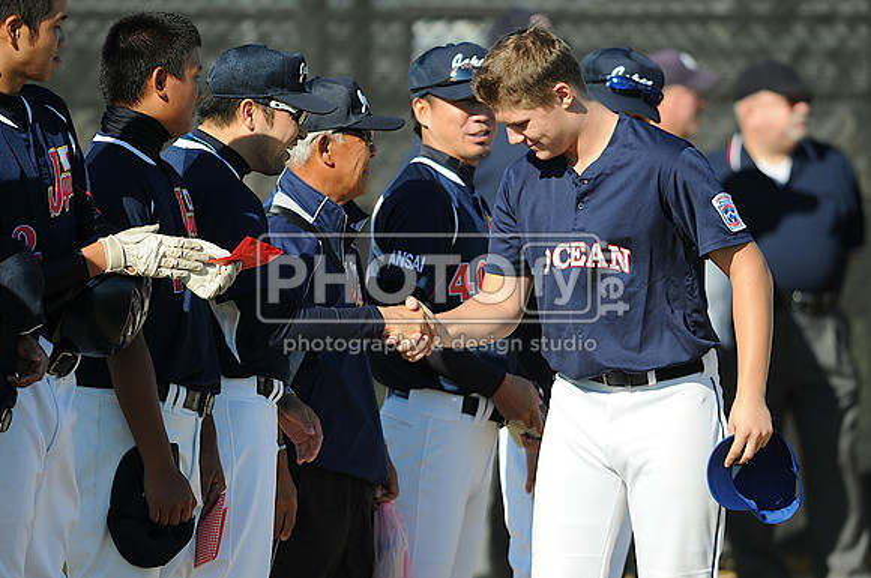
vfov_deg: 3.0
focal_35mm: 450
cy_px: 289
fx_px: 10872
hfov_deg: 4.6
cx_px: 436
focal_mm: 300
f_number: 4
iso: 200
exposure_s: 1/1250
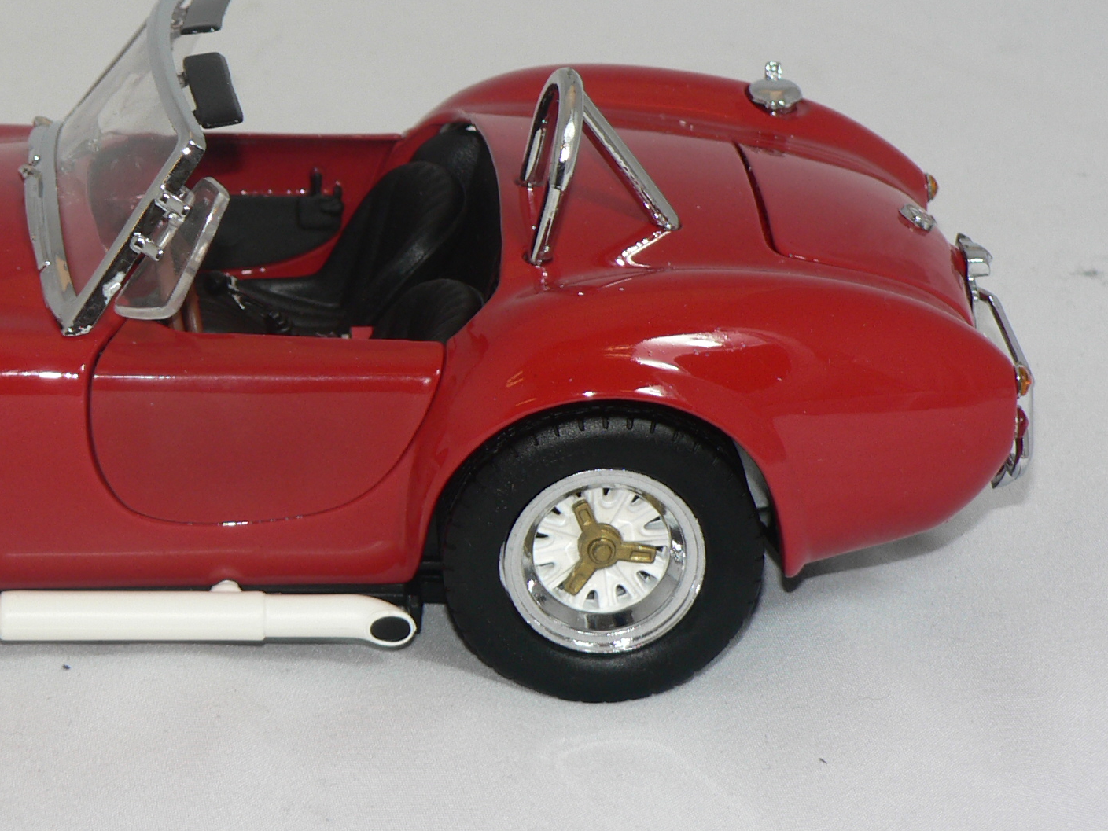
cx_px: 143
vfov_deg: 10.0
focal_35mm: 149
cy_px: 299
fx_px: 4770
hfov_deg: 13.2
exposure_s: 1/60
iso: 80
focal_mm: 13.7
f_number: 3.2
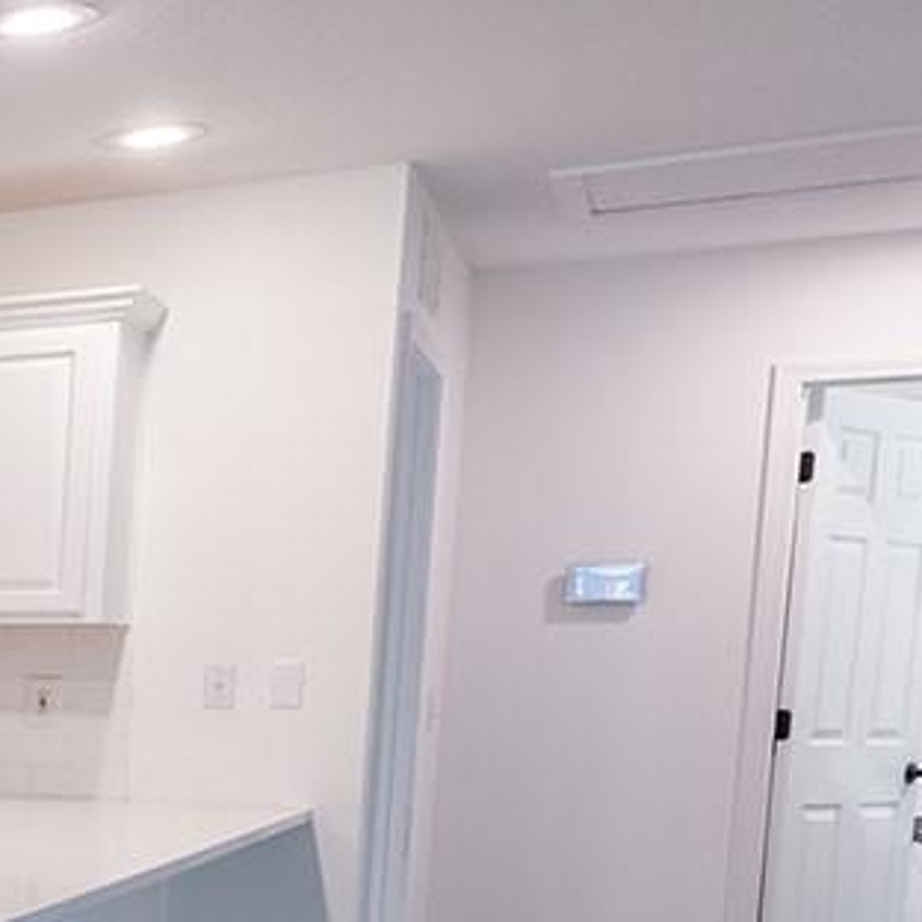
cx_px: -907
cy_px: 822
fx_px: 1838
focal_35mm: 61
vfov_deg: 27.2
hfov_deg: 18.6
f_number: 6.3
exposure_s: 1/50
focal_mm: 14
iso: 250
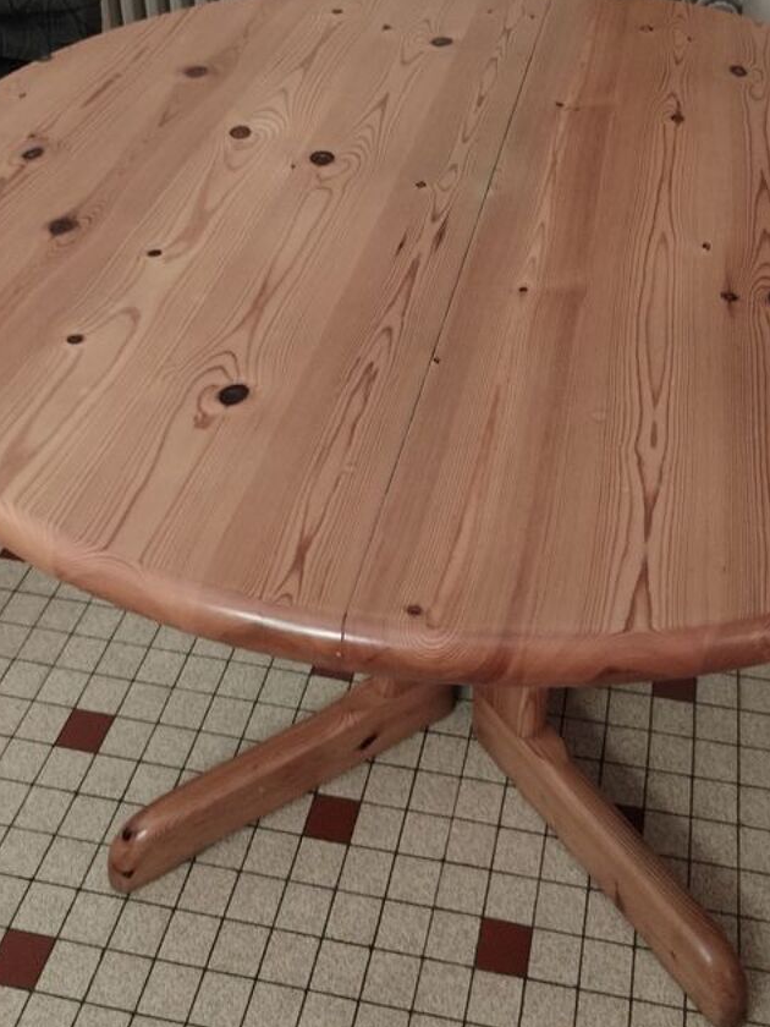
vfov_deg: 40.4
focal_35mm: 46
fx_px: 1364
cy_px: 300
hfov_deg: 31.4
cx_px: 463
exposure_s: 1/16.7
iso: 1638
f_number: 1.8
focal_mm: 4.75
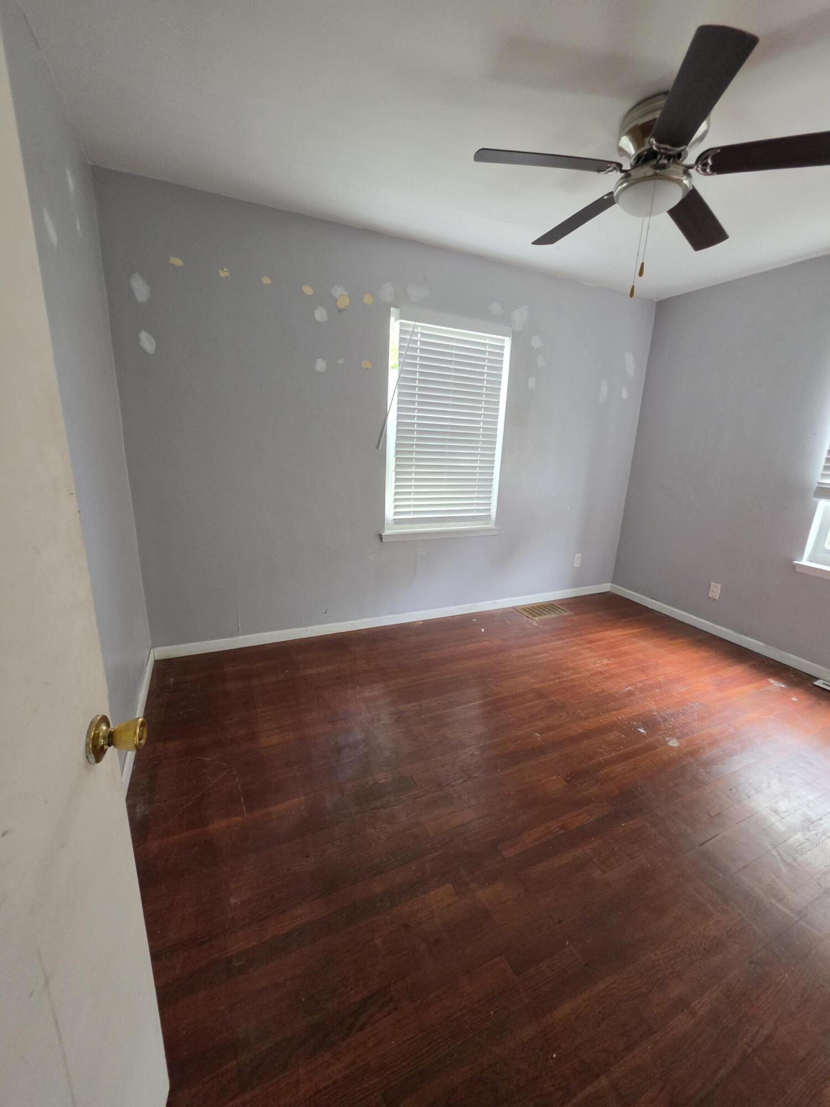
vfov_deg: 106.2
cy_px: 554
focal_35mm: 13
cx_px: 415
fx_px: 416
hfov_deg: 89.9
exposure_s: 1/60
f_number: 1.9
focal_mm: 2.2
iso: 400
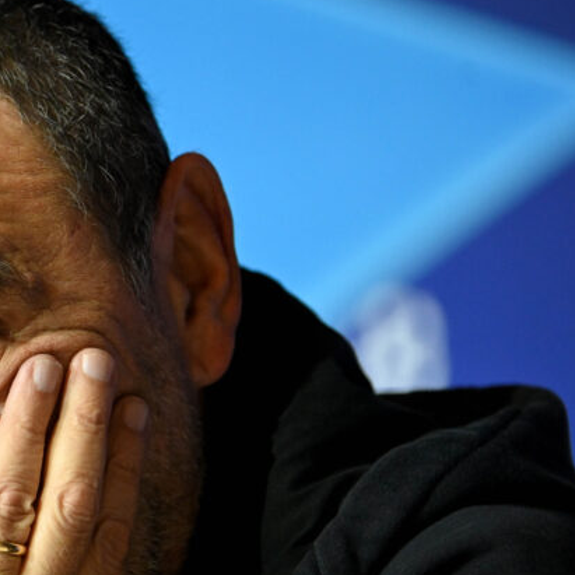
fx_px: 9547
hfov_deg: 3.4
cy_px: 422
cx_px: -102
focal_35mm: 508
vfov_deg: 3.4
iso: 2500
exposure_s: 1/125
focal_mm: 240
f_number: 4.5
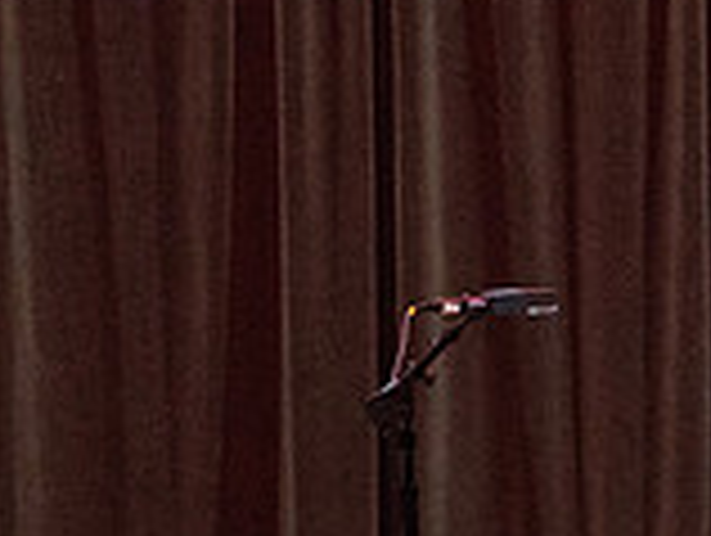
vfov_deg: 1.4
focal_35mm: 1082
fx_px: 22258
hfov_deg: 1.8
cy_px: 247
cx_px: 1739
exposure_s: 1/250
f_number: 6.3
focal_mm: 200
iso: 2500
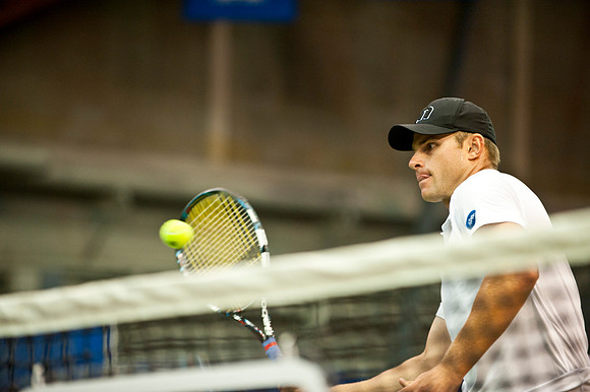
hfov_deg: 10.3
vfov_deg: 6.9
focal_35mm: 200
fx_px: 3276
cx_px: 295
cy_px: 196
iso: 2000
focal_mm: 200
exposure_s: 1/640
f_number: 3.2
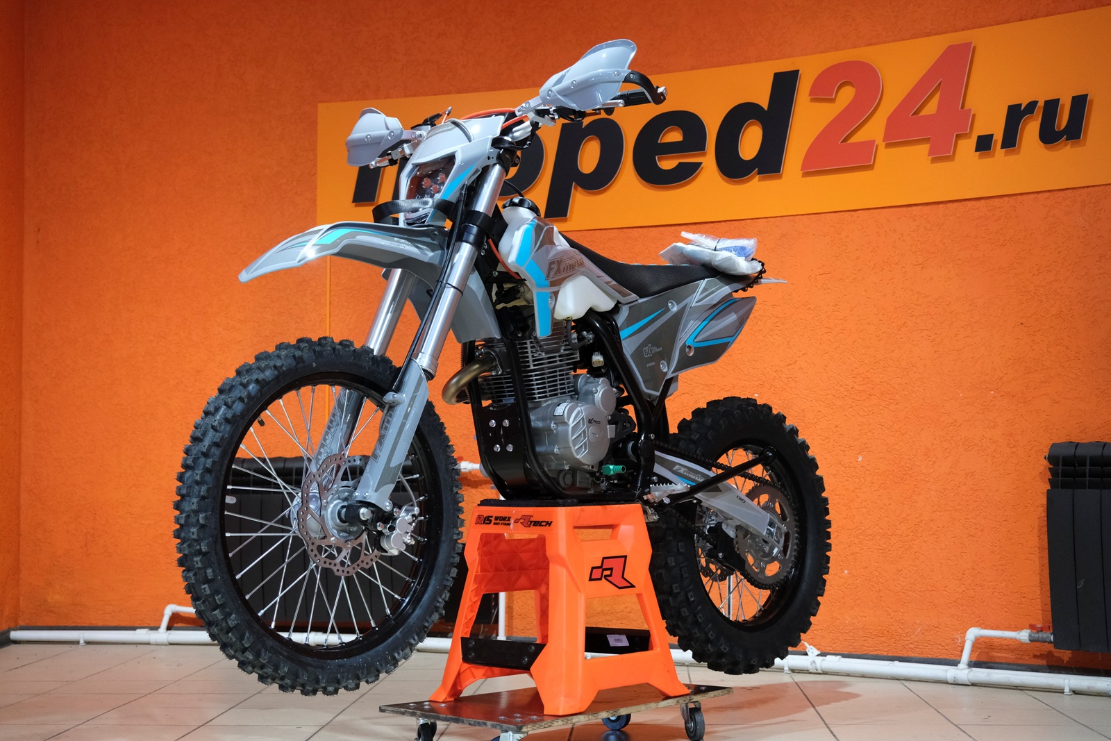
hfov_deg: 36.9
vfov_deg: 25.1
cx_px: 556
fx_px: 1667
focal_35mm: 54
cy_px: 370
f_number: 4
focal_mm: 35.8
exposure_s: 1/100
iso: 2000
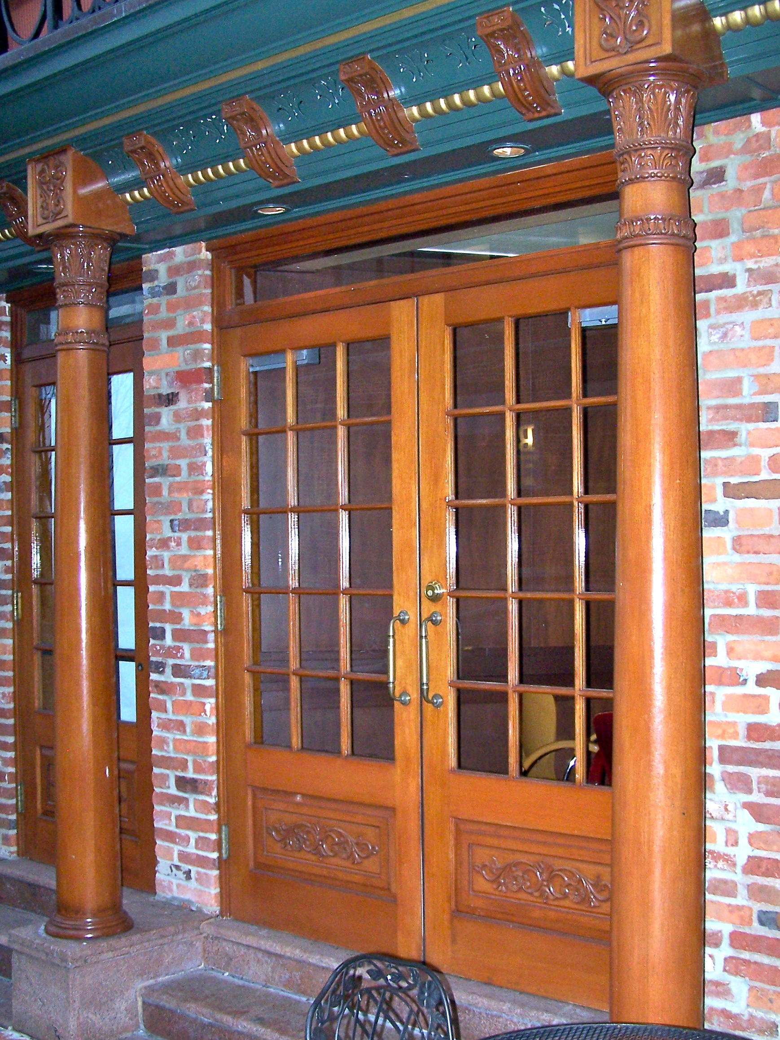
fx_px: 1202
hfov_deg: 36.0
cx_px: 390
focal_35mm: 40
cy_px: 520
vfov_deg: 46.8
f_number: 2.8
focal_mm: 6.7
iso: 140
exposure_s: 1/60
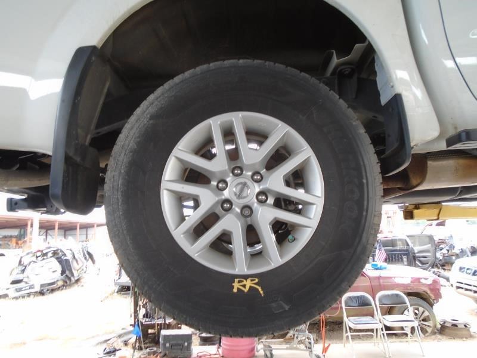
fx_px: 358
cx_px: 238
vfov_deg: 53.1
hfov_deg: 67.3
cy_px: 179
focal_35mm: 26
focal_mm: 4.6
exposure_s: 1/30
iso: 100
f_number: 3.2
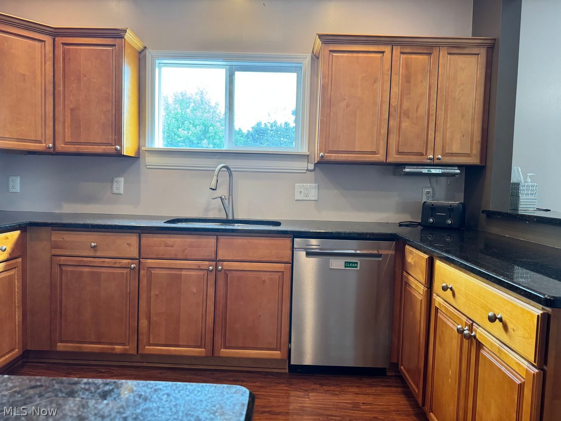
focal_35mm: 24
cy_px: 210
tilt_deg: -4.6
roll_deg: -2.5
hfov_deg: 71.6
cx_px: 280
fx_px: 389
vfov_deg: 56.8
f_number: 1.78
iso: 200
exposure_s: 1/120
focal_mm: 6.76
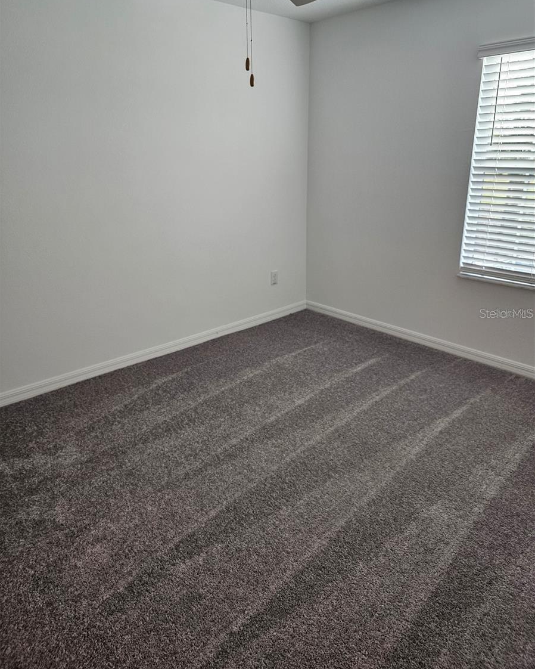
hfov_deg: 58.8
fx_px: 475
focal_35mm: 24
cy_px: 313
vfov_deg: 70.2
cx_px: 268
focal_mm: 6.3
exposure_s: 1/120
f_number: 1.7
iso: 160
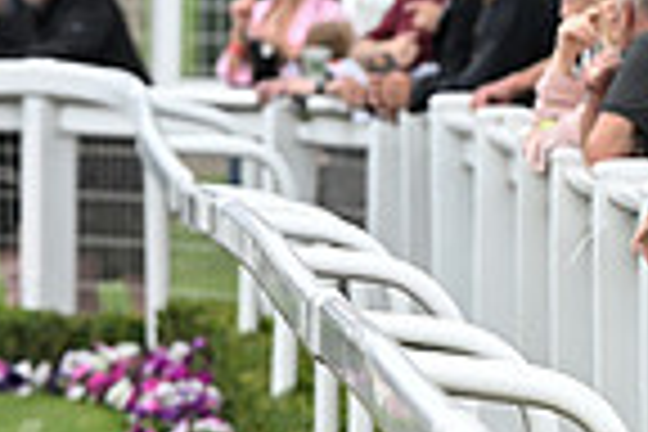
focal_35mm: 707
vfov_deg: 1.9
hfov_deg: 2.9
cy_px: 245
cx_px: -531
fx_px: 12725
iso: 1000
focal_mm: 175
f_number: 5
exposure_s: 1/1600
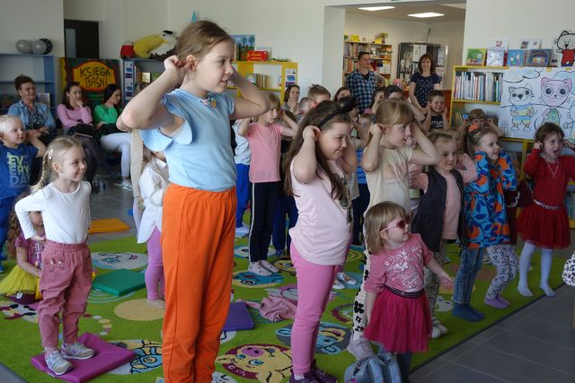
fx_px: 655
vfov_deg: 32.6
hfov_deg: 47.4
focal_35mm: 41
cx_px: 288
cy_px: 192
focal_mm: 15.13
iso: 125
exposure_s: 1/50
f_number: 2.8
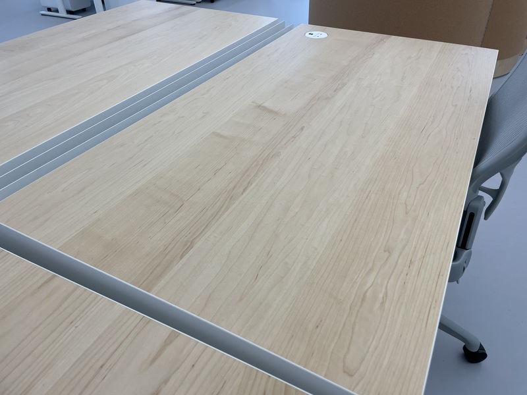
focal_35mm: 26
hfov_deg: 67.3
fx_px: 396
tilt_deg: -37.4
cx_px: 264
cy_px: 198
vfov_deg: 53.1
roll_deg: +0.8
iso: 64
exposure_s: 1/120
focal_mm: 4.2
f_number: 1.6
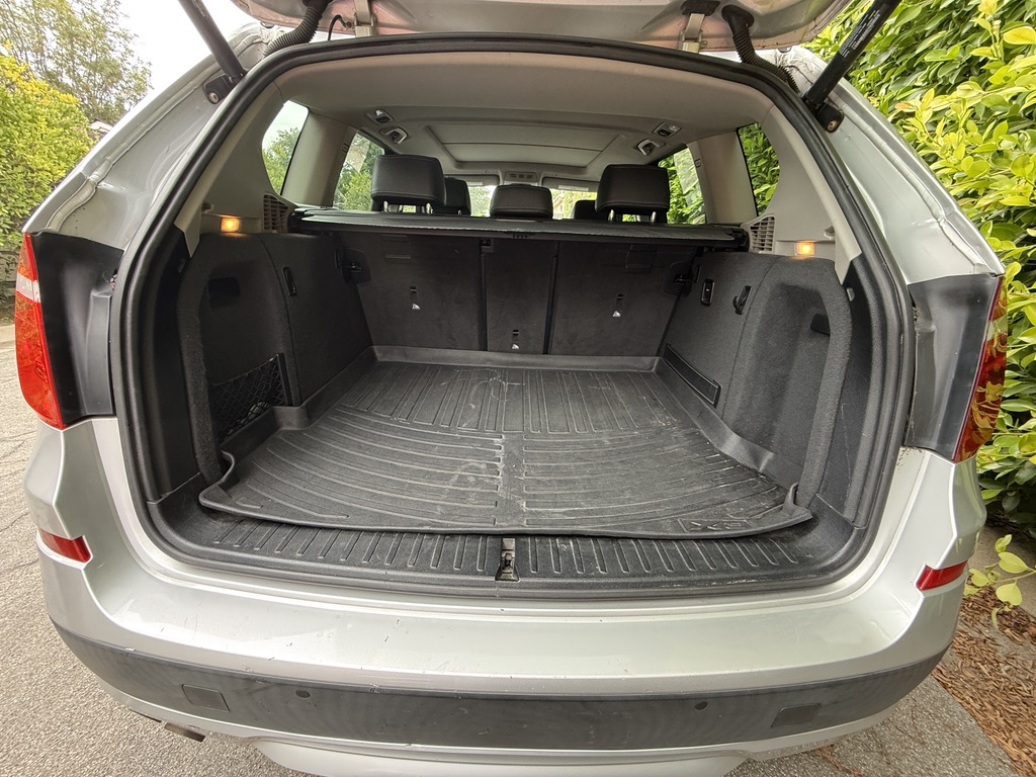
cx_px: 518
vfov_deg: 85.7
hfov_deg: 102.1
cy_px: 388
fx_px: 419
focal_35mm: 14
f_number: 2.2
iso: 320
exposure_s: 1/99
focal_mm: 2.22
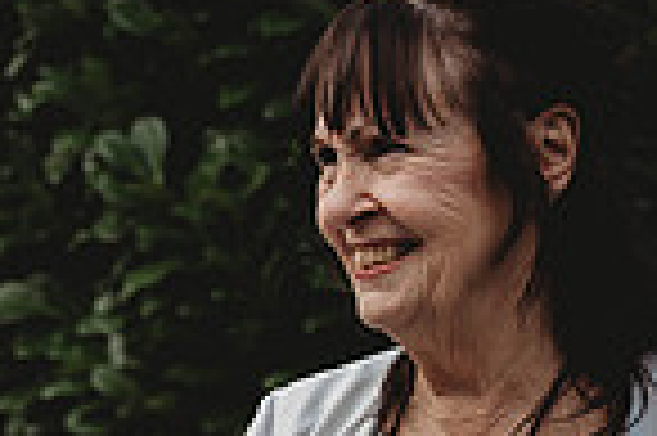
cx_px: 40
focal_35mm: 151
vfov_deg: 8.8
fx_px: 2753
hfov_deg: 13.5
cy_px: 697
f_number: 2.8
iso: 100
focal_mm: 38
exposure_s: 1/800
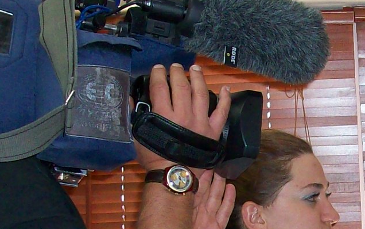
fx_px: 1154
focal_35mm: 116
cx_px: 382
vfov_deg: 11.0
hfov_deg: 17.5
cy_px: 301
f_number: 2.8
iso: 160
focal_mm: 5.7
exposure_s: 1/60
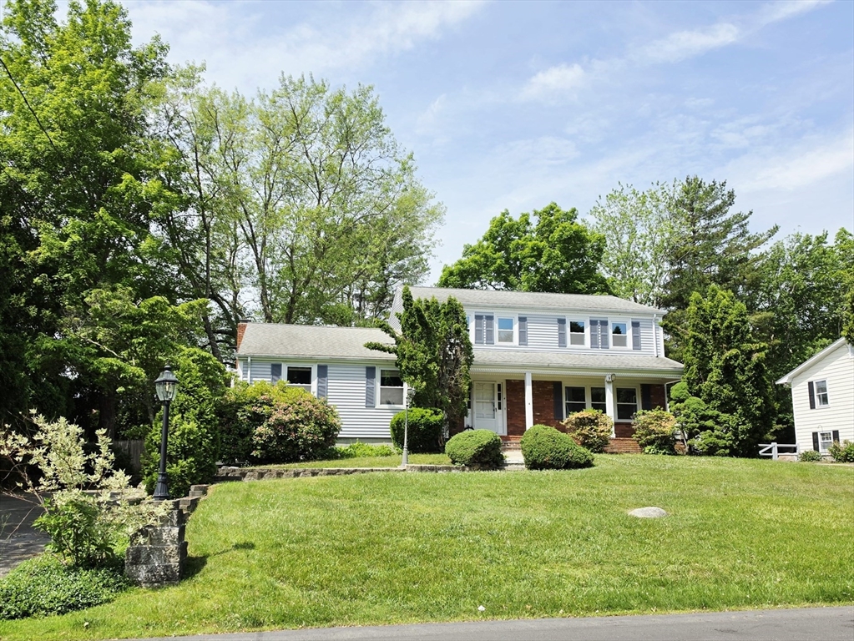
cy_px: 320
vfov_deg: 58.9
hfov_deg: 73.9
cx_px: 427
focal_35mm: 23
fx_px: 568
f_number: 1.4
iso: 64
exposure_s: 1/10000
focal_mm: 6.5
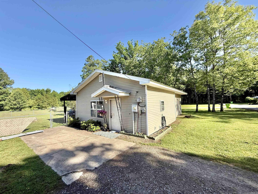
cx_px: 129
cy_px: 97
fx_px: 104
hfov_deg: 102.1
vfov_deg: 85.7
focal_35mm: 14
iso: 50
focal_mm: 2.22
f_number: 2.2
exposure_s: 1/1167
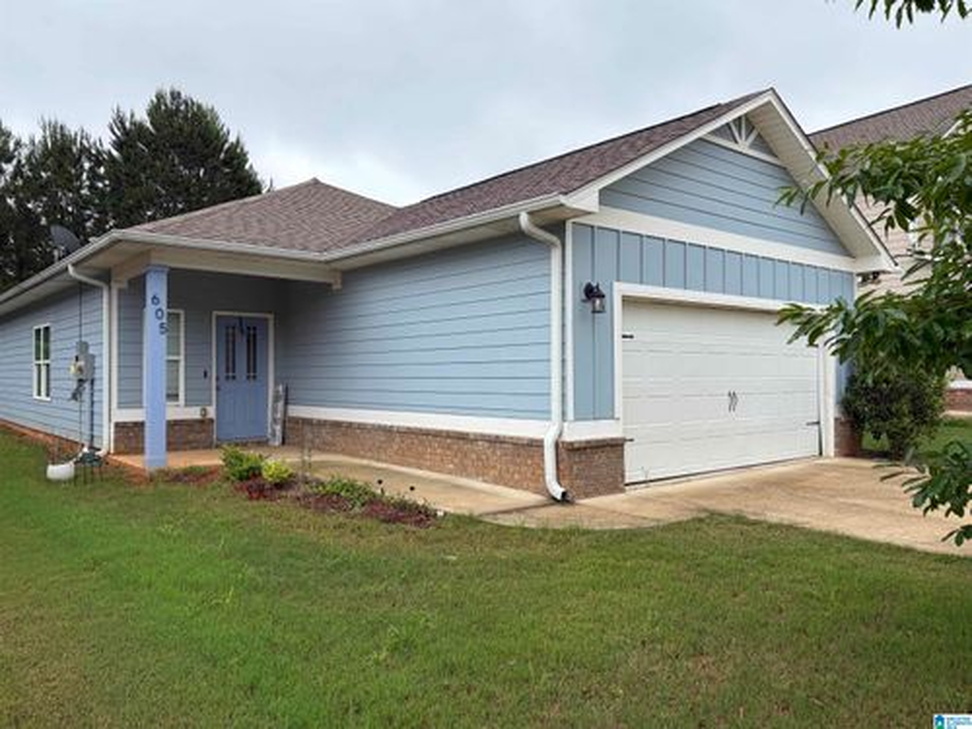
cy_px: 364
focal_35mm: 26
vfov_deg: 53.1
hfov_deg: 67.3
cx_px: 486
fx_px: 730
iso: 50
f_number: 1.6
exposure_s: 1/1848
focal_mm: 5.96
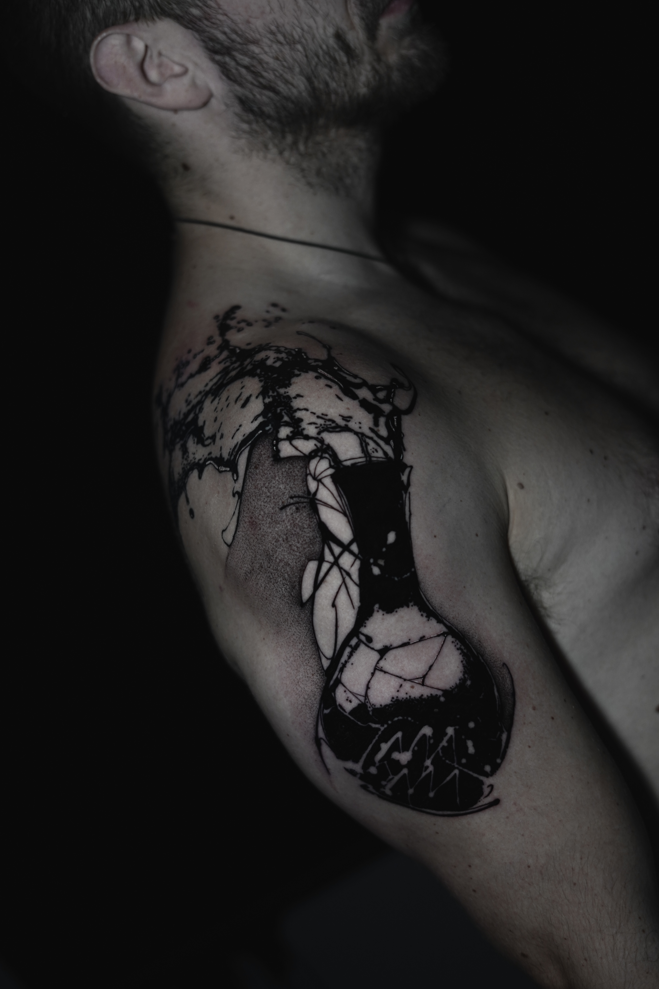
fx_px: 1400
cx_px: 328
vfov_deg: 38.9
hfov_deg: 26.5
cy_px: 503
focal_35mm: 51
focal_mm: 50
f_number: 2.5
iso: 400
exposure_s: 1/60
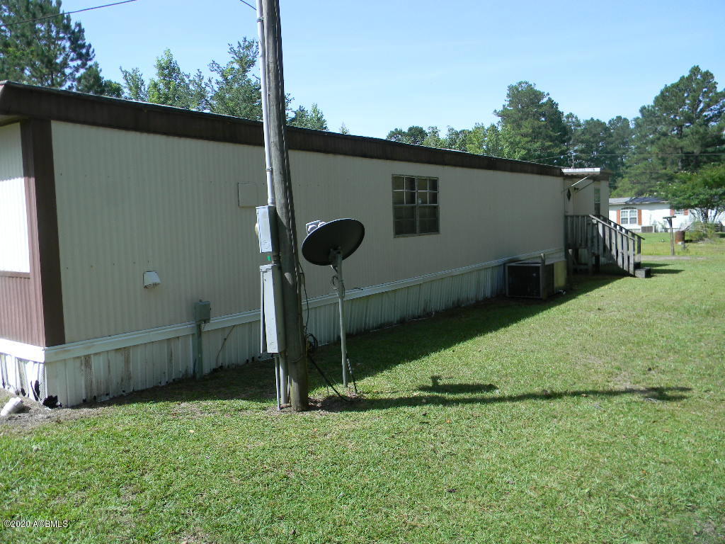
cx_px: 362
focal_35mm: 28
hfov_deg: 63.4
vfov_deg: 49.7
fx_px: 586
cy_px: 272
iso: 80
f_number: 3.5
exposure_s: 1/505
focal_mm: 5
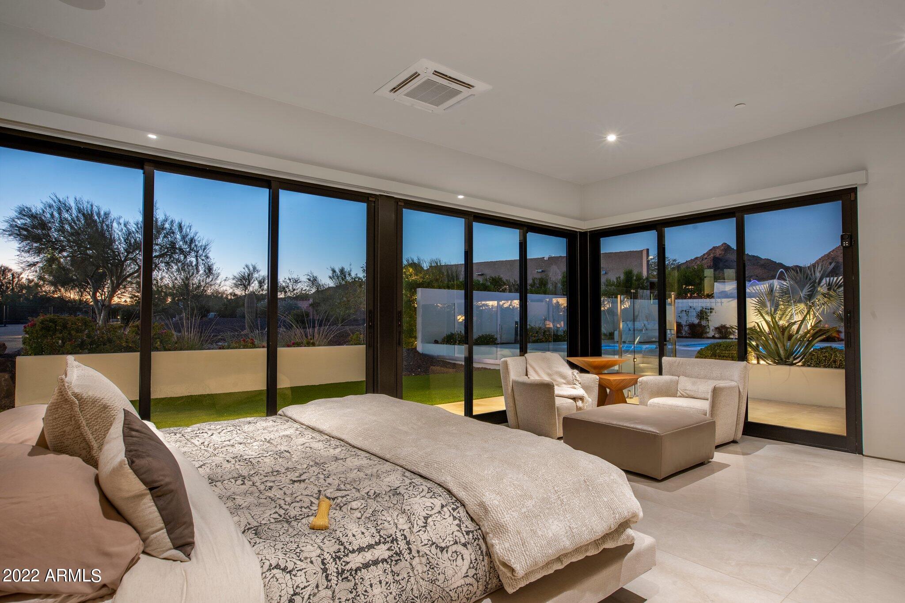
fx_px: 503
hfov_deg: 84.0
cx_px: 452
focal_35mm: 20
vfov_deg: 61.9
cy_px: 302
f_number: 13
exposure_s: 5
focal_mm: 20
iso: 400
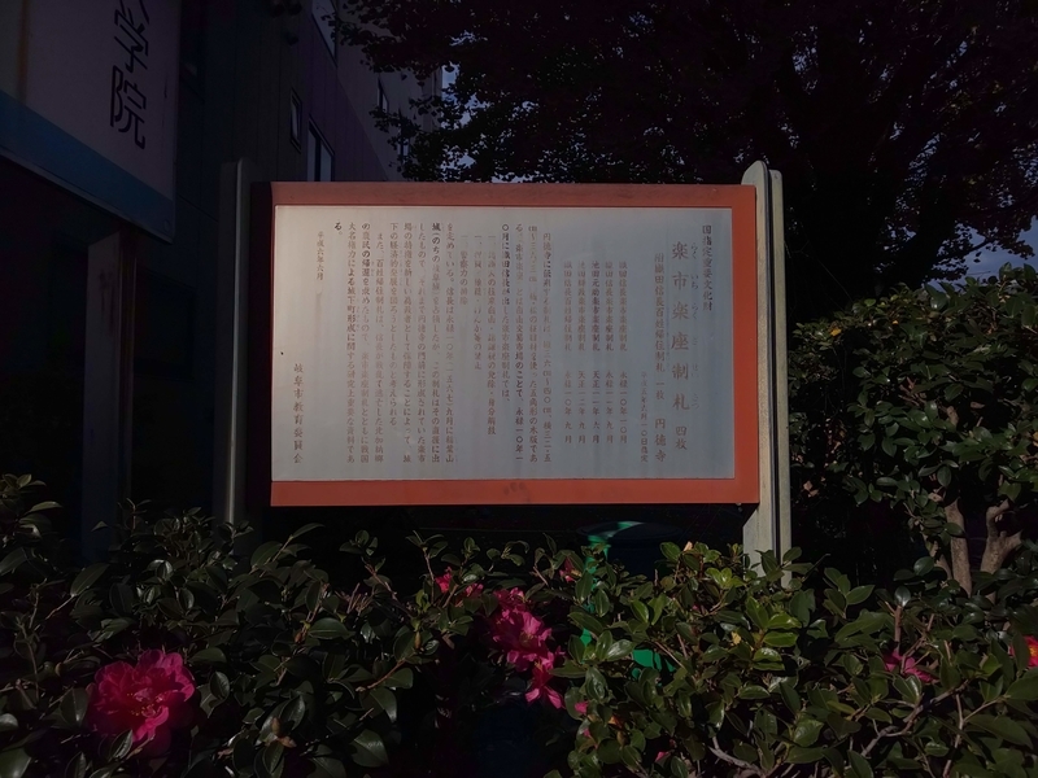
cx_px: 519
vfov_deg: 66.0
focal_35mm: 20
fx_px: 600
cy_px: 389
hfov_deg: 81.7
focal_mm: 3.45
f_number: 1.94
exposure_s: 1/3891
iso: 28
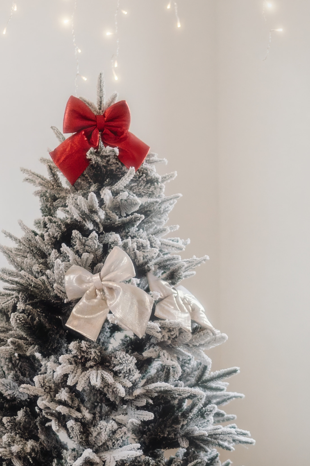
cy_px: 416
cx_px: 235
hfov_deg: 13.5
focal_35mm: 101
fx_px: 1304
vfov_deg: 19.8
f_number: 1.2
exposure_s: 1/500
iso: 1000
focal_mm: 35
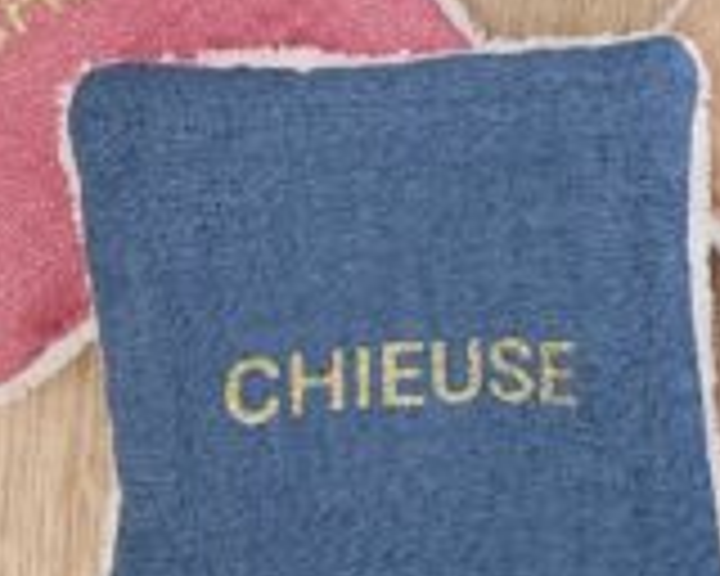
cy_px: -117
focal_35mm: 84
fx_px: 1790
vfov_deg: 17.4
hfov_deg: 19.9
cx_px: 1053
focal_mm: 6.4
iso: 200
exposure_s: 1/120
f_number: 1.8
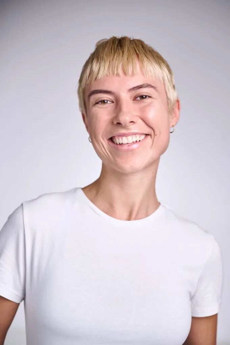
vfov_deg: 28.9
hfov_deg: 19.4
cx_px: 115
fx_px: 672
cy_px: 172
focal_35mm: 70
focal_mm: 70
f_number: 2.8
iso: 125
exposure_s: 1/125
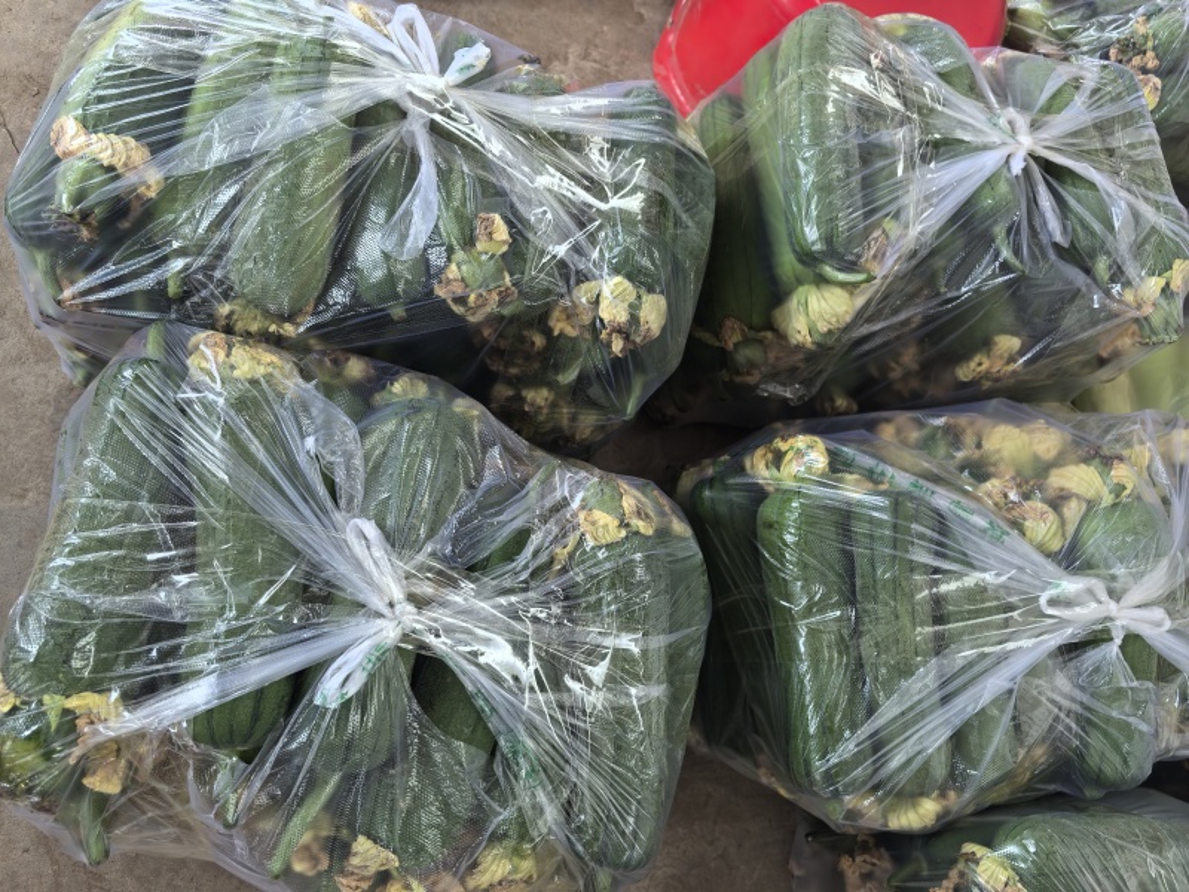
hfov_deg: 65.3
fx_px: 927
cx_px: 594
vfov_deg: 51.4
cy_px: 446
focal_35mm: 27
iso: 200
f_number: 2
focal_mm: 6.35
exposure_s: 1/100
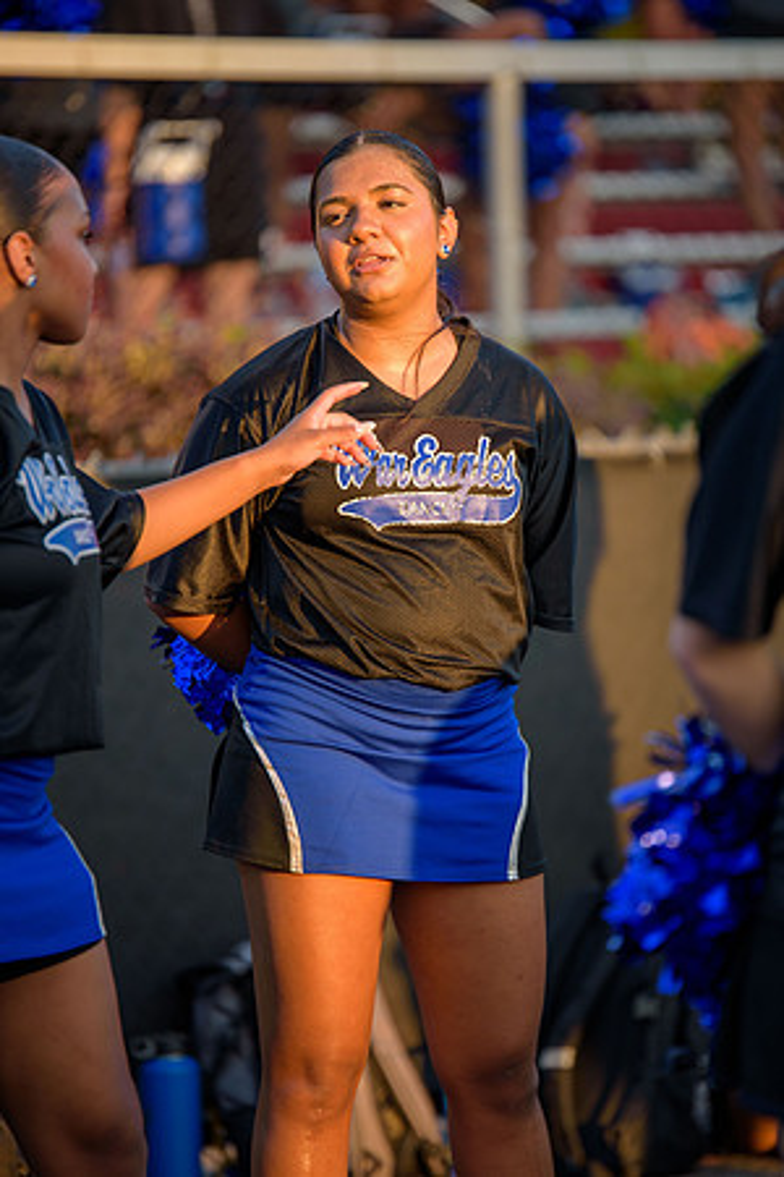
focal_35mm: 200
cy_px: 588
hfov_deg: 6.9
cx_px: 392
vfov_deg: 10.3
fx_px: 6533
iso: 110
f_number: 2.8
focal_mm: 200
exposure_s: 1/500
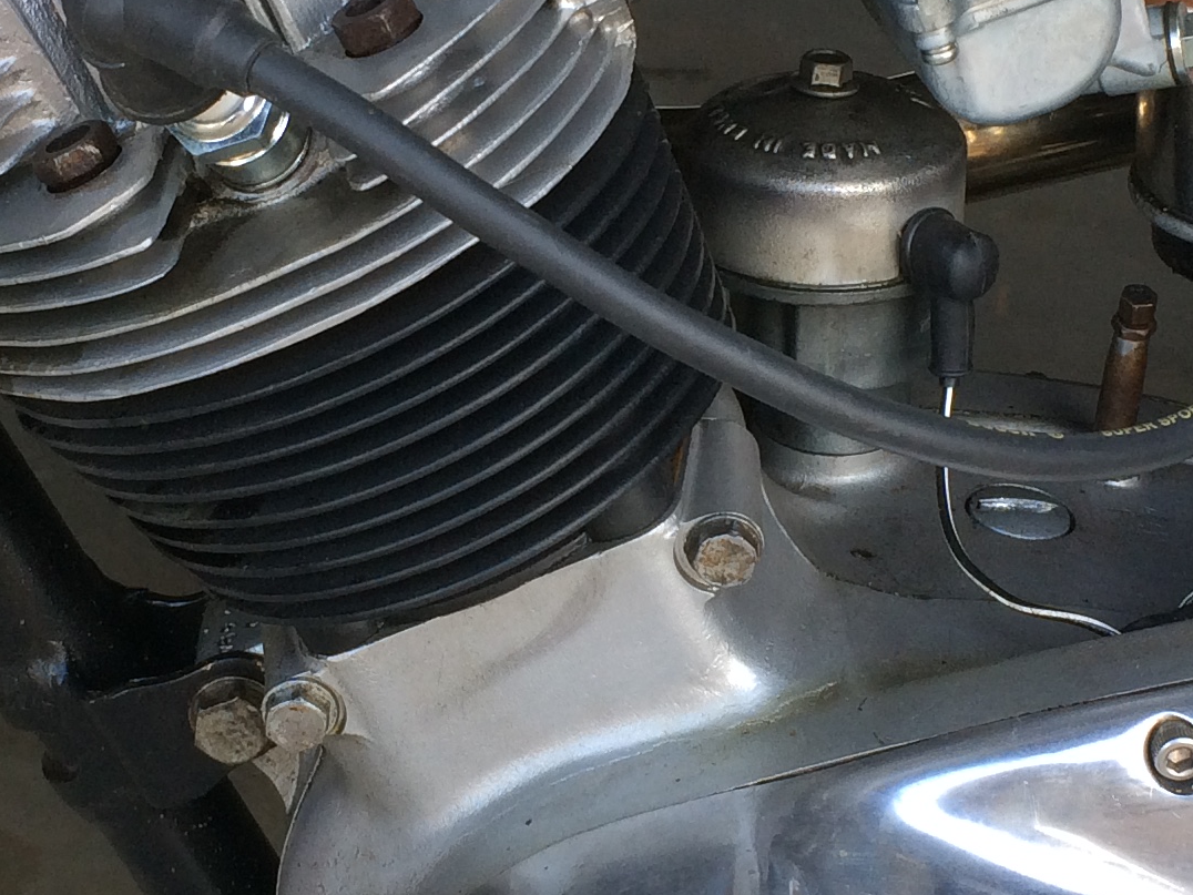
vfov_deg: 16.8
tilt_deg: -26.6
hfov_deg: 22.3
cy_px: 403
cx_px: 619
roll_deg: -3.1
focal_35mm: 88
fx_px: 3033
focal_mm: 4.15
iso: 50
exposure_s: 1/100
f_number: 2.2
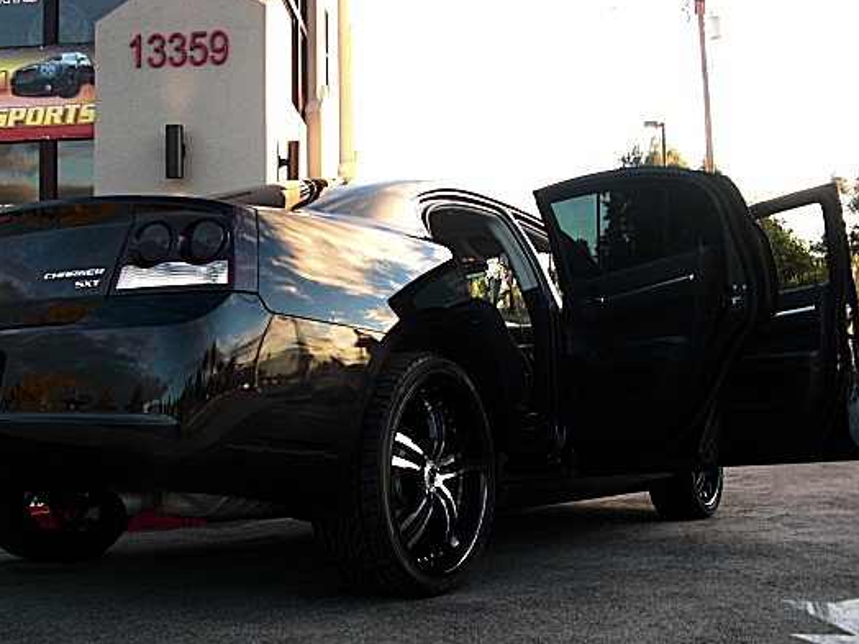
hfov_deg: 42.8
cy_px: 334
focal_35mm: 44
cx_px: 364
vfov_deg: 32.9
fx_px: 1092
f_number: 2.8
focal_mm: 6.3
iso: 100
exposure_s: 1/80
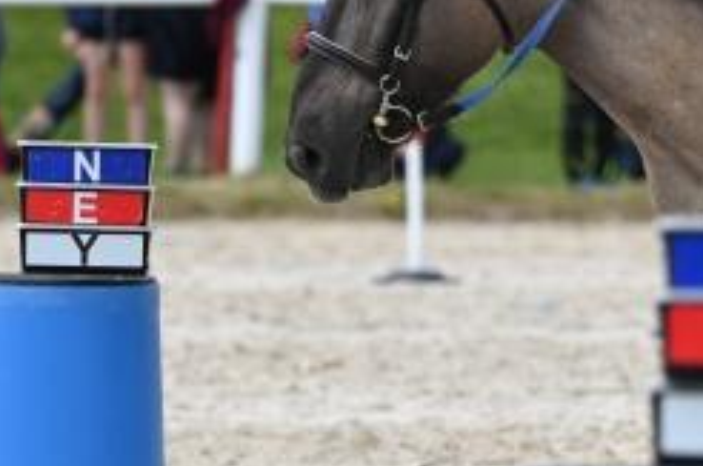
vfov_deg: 2.3
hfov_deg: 3.5
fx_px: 11421
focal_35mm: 586
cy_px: 49
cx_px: 766
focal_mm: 180
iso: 320
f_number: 5.6
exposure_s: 1/1250
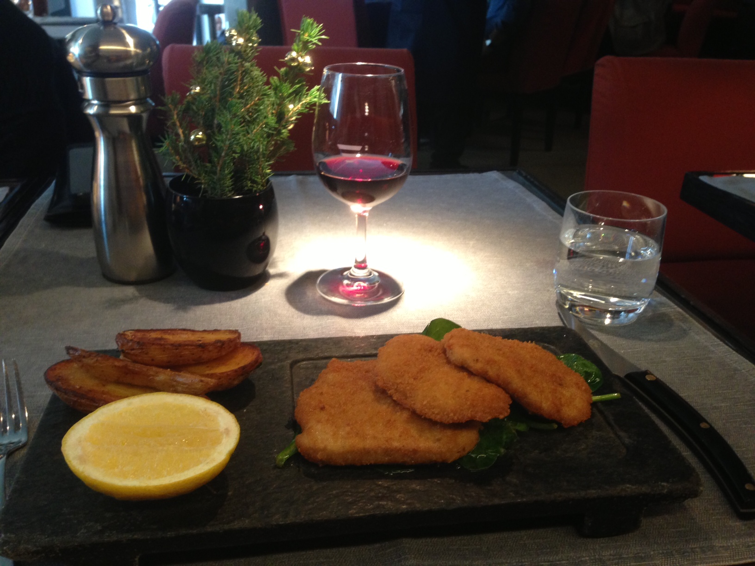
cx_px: 378
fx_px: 720
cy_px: 283
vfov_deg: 42.9
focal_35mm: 33
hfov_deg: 55.4
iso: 200
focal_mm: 4.13
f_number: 2.4
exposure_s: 1/20
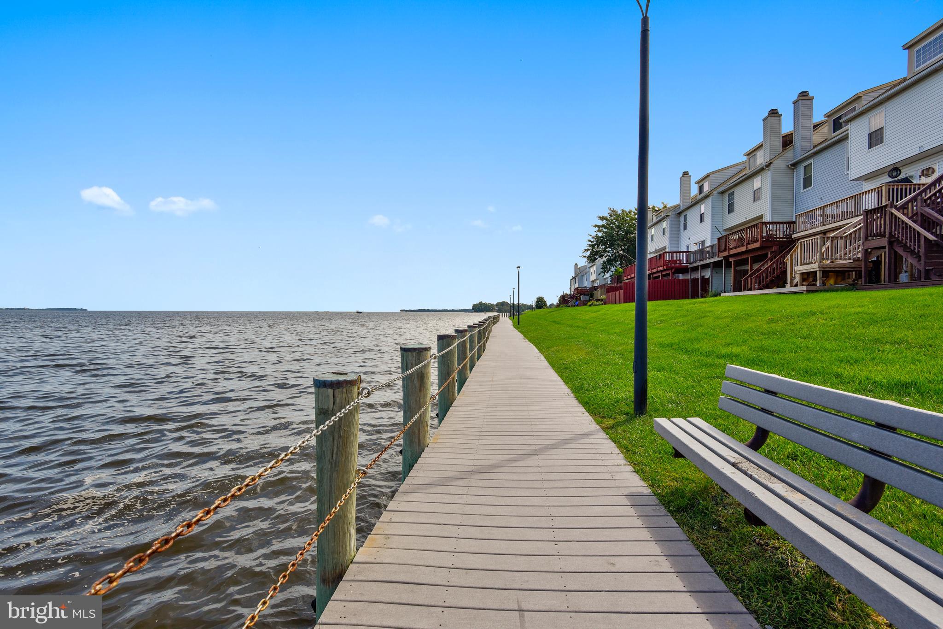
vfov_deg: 73.7
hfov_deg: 96.7
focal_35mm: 16
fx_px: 419
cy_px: 314
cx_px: 472
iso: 100
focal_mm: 16
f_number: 8
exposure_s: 1/250
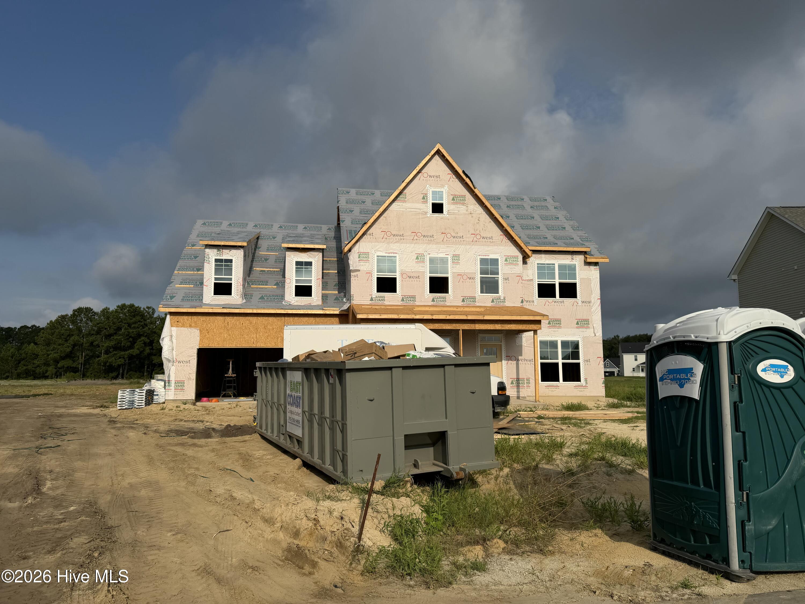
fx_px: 558
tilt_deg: +7.8
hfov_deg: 71.6
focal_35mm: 24
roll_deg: +1.5
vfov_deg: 56.8
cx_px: 402
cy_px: 302
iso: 80
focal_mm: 6.76
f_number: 1.78
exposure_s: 1/10309
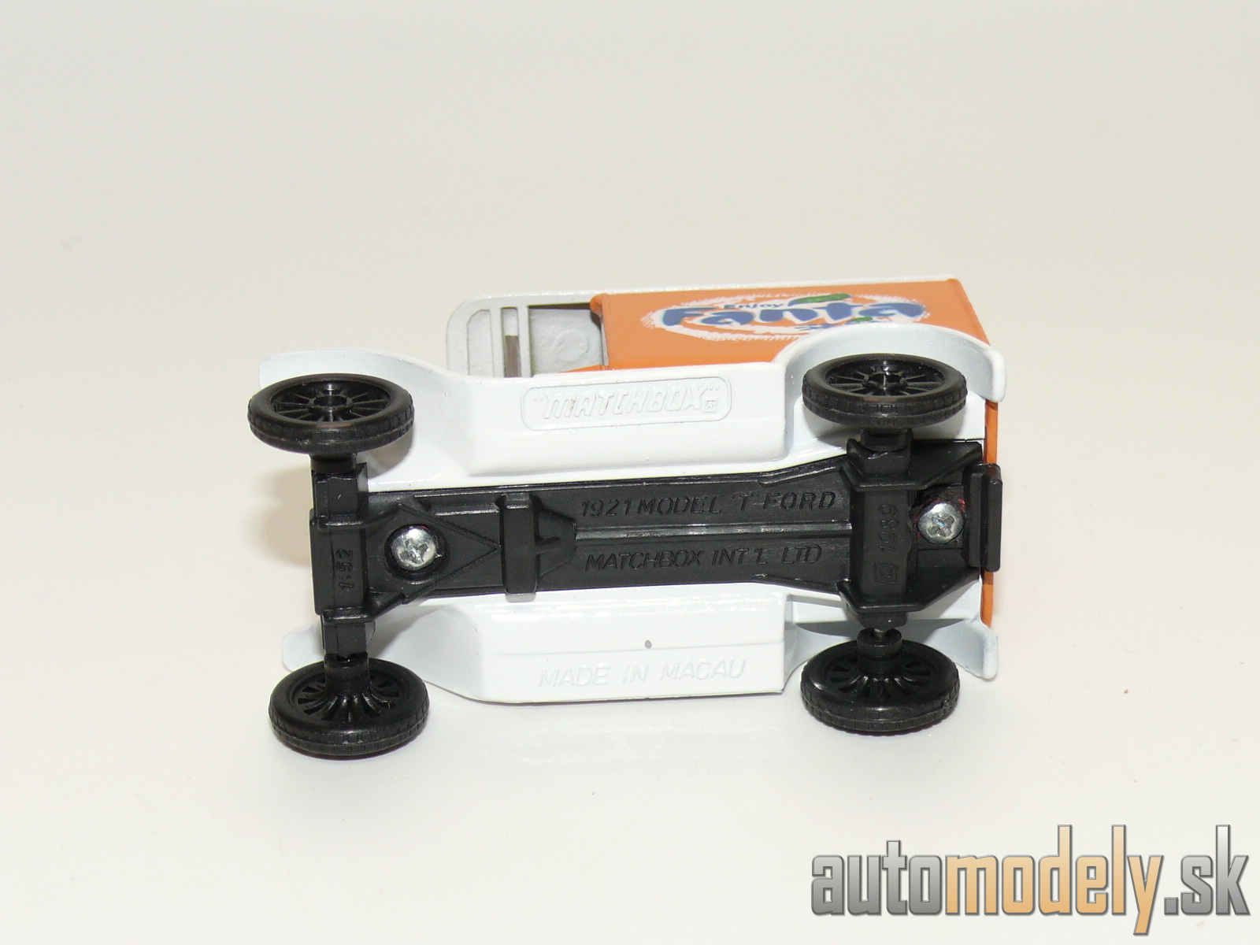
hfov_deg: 23.8
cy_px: 472
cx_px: 630
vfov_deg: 18.0
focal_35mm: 82
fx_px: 2985
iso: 100
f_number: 4
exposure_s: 1/30
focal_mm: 12
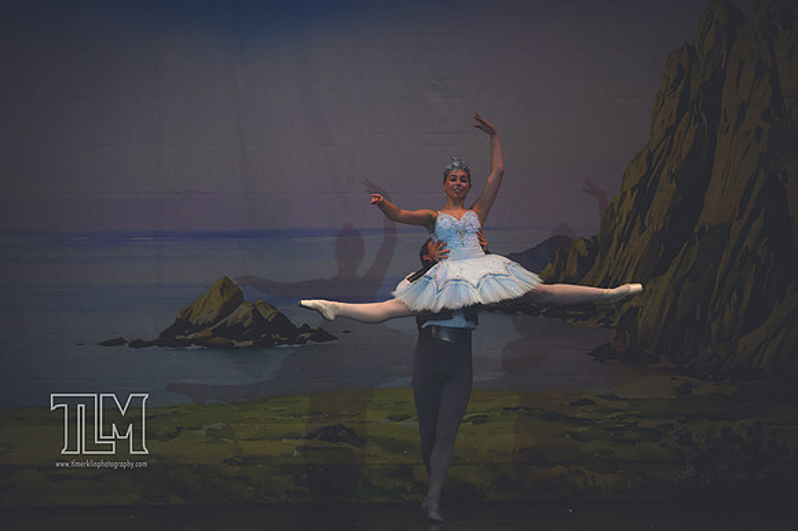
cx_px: 399
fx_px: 5140
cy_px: 266
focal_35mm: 232
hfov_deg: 8.9
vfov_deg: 5.9
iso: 560
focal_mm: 155
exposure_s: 1/500
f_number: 2.8
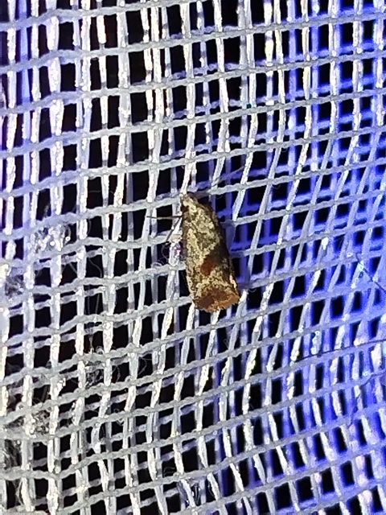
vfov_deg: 11.8
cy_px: 258
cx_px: 193
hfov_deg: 8.9
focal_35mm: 167
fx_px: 2483
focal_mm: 5.31
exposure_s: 1/50
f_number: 1.7
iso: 100
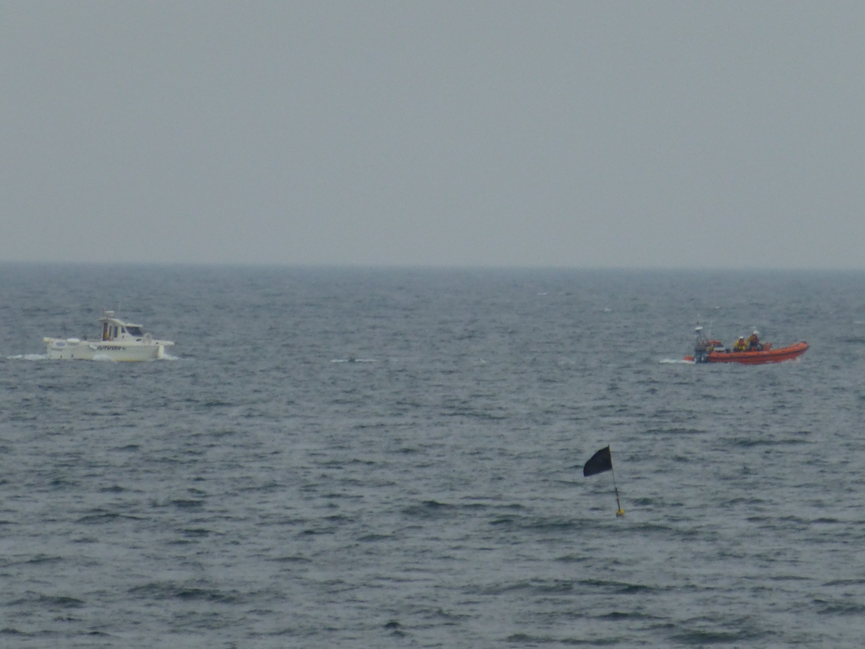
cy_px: 324
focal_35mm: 960
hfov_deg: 2.1
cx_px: 432
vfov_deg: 1.5
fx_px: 23989
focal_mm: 86
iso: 100
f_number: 6.4
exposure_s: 1/160
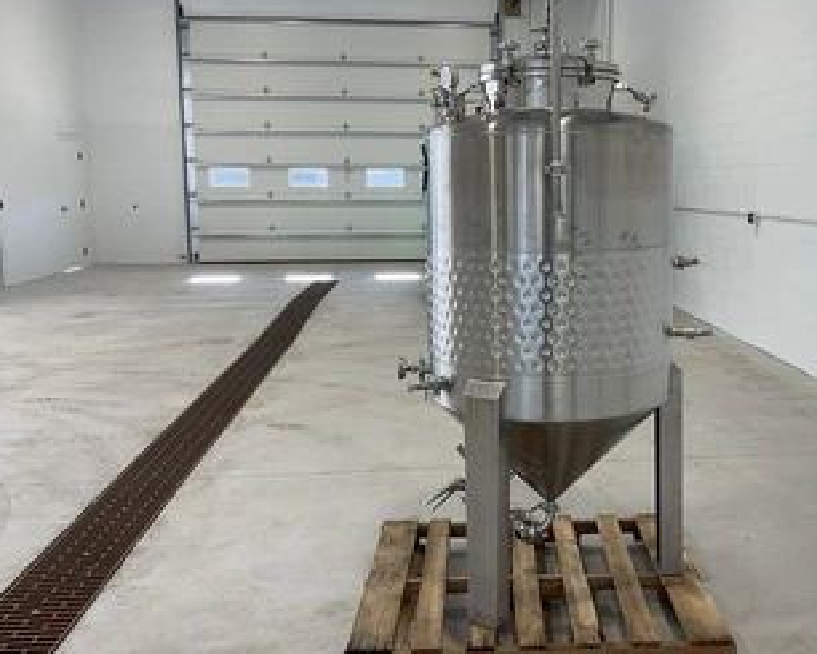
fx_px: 895
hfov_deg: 48.5
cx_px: 523
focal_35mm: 37
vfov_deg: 40.1
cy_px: 286
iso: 32
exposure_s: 1/122
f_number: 1.8
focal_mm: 3
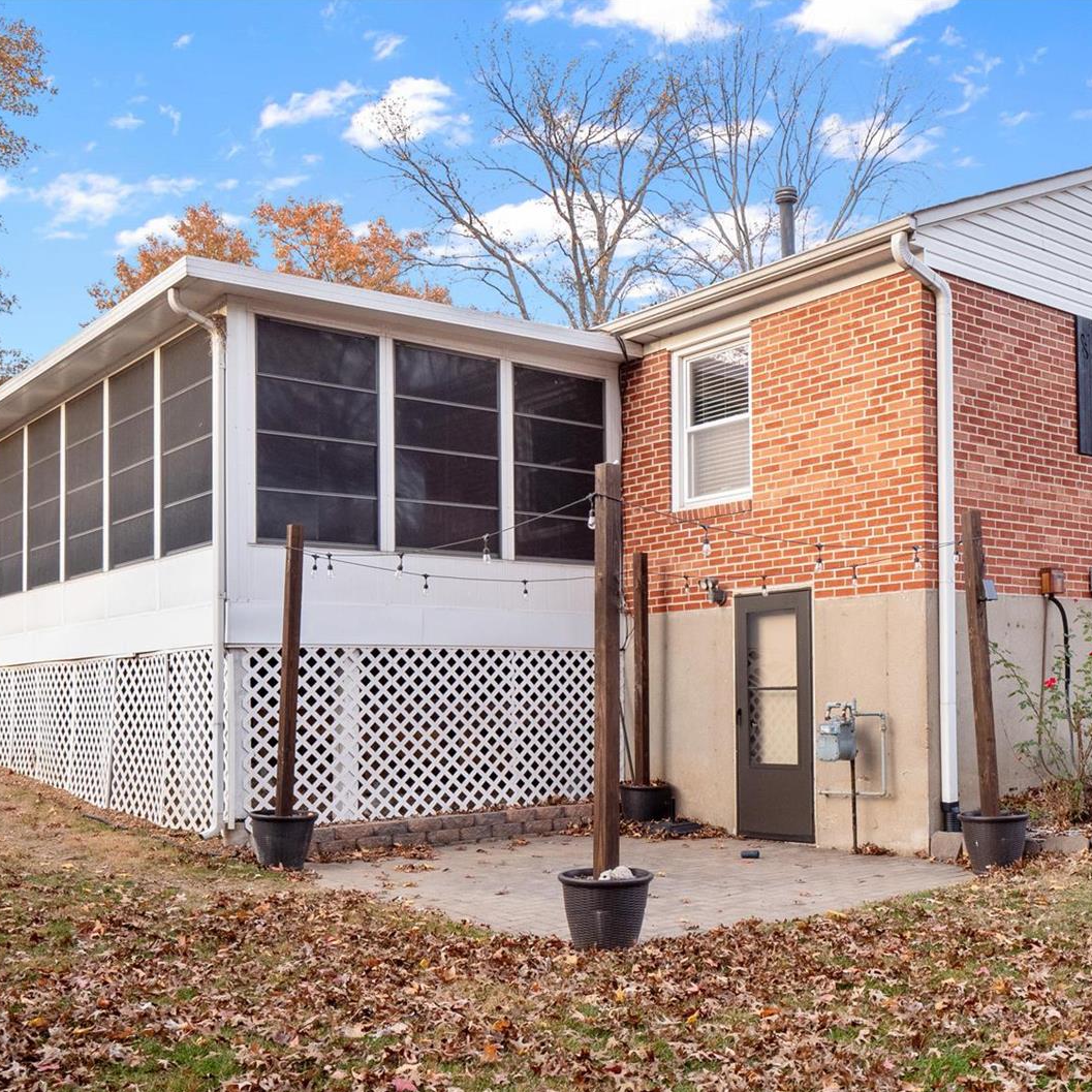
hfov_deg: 45.7
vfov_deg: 46.0
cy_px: 548
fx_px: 1285
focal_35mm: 36
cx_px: 666
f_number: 8
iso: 400
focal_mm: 14
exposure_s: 1/30
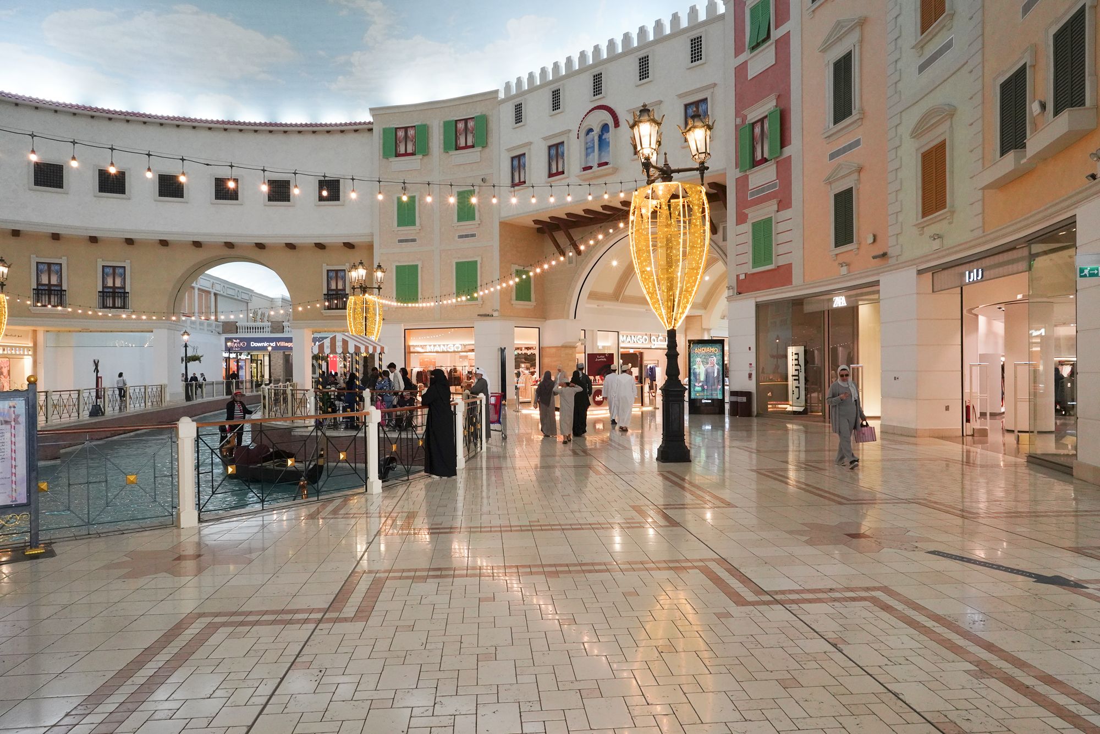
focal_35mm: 24
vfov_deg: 53.1
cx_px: 550
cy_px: 367
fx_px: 733
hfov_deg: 73.7
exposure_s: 1/80
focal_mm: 24
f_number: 13
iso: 3200
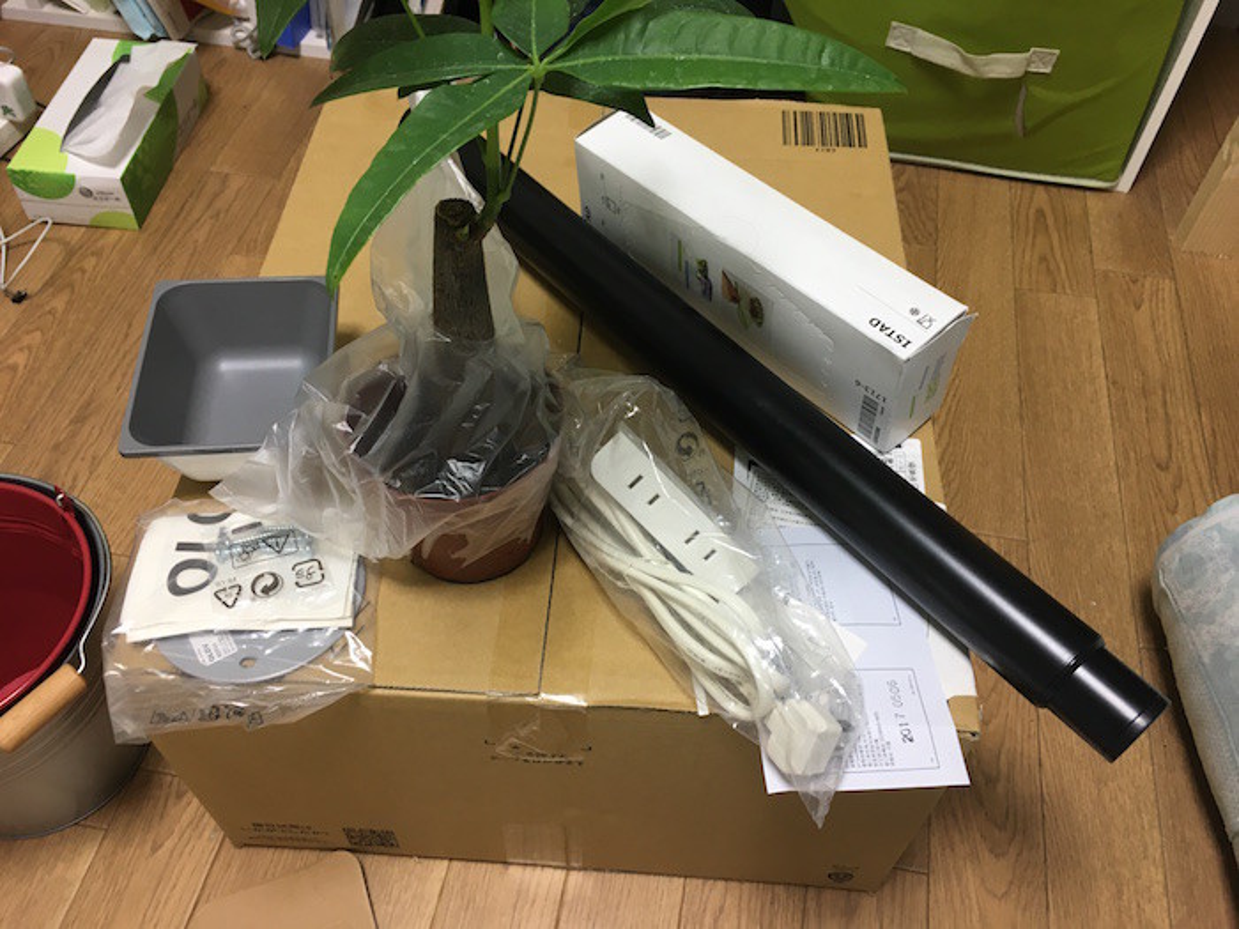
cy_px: 464
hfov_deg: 61.7
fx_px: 1038
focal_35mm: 29
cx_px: 620
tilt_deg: -50.8
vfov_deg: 48.2
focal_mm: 4.15
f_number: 2.2
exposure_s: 1/30
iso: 50
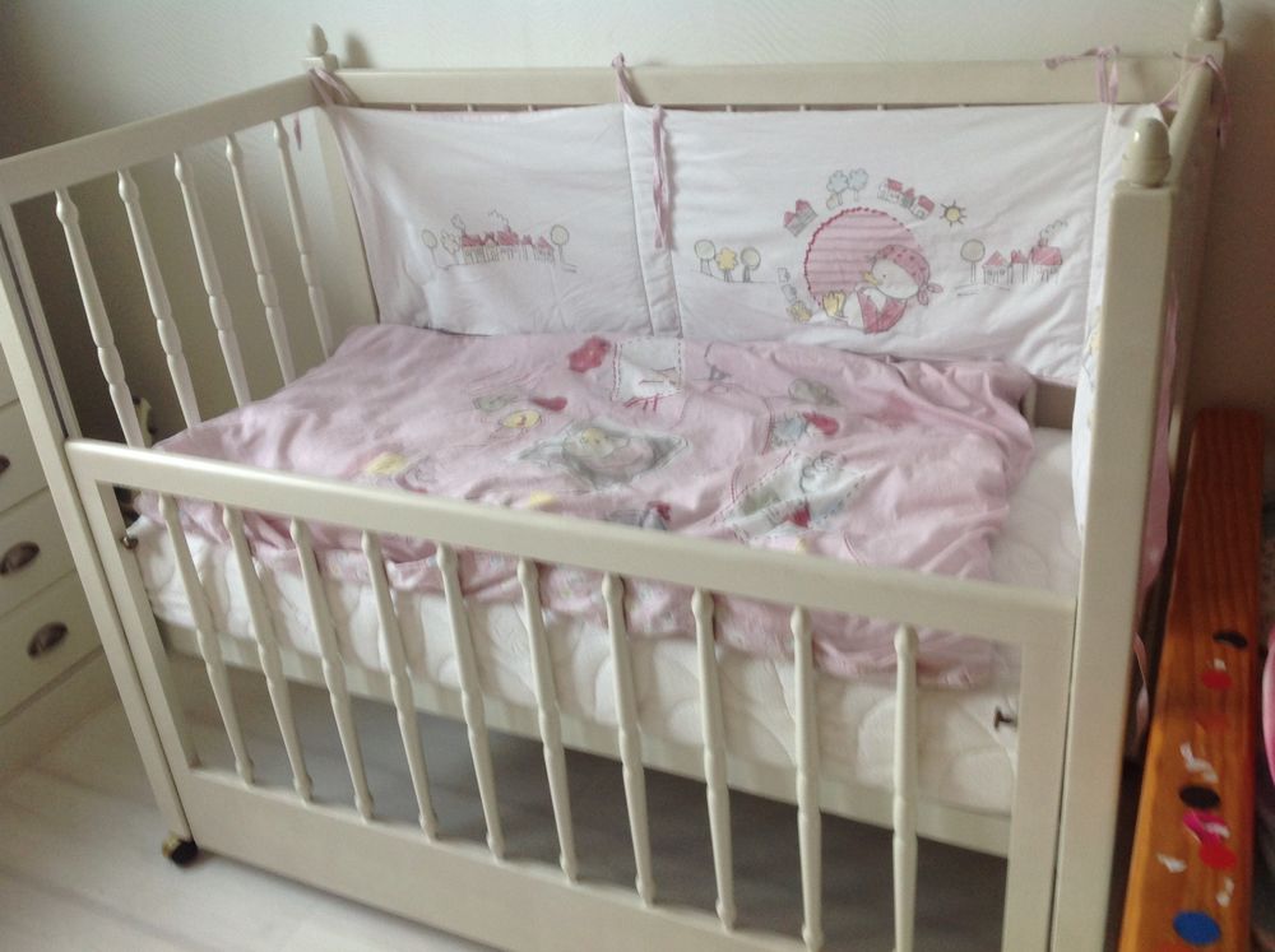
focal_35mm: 35
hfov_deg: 52.7
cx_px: 638
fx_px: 1287
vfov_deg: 40.6
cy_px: 476
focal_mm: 4.28
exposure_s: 1/17
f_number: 2.4
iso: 80
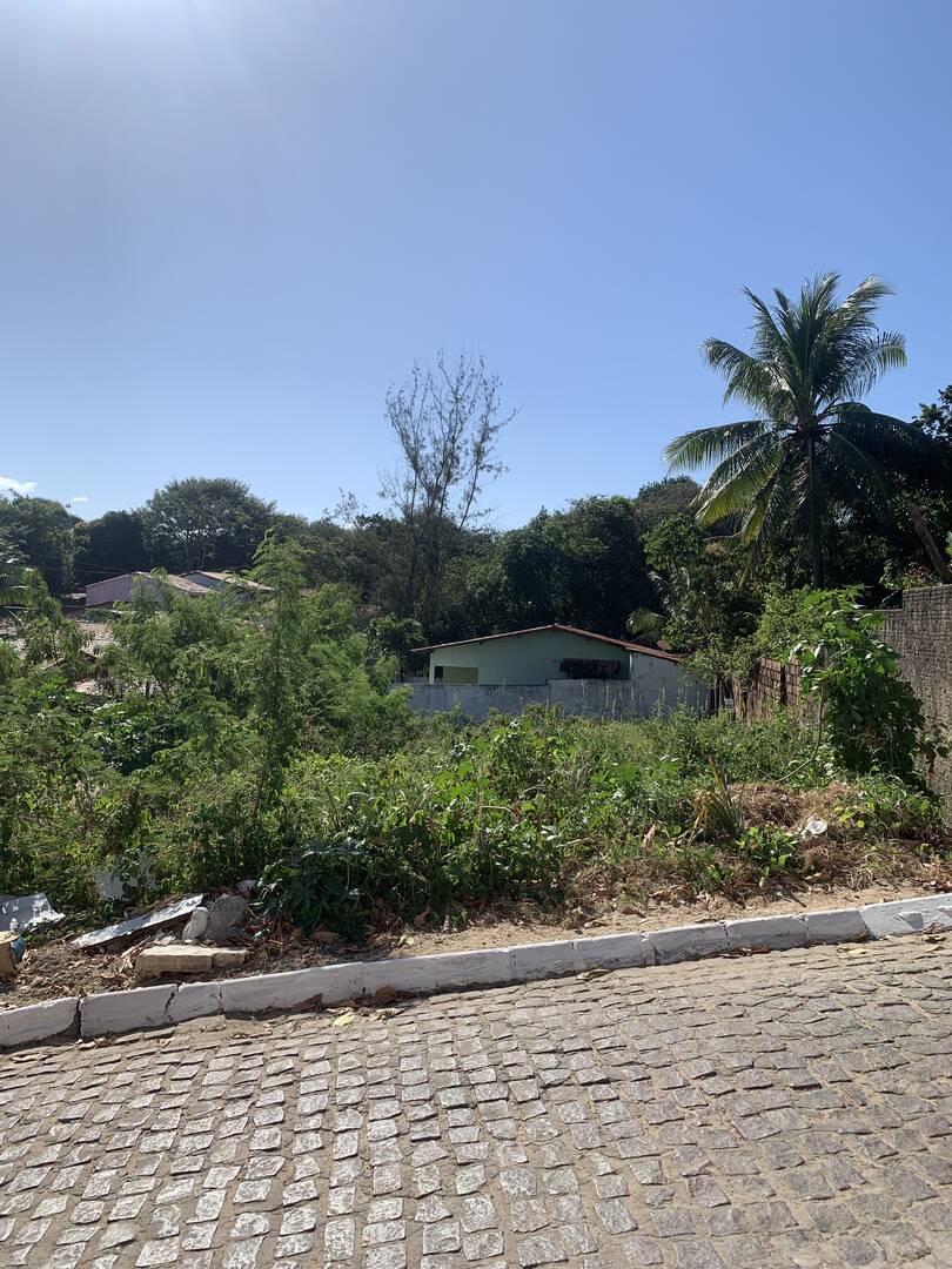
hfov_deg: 53.1
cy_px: 634
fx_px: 953
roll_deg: -2.3
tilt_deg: +2.0
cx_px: 476
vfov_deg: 67.3
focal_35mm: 26
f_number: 1.8
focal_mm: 4.25
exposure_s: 1/4098
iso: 25
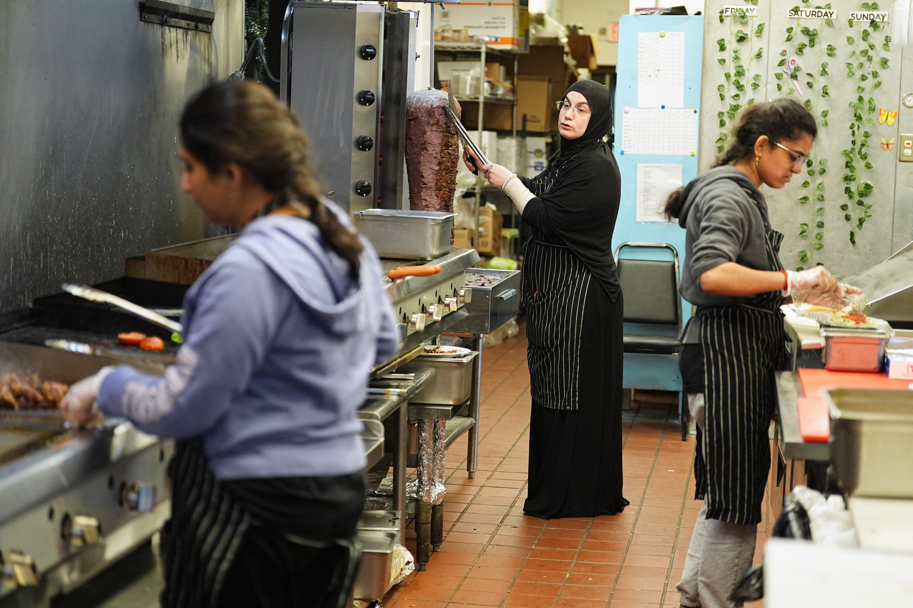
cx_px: 456
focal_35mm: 70
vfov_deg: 19.5
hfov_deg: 28.8
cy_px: 304
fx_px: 1775
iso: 2500
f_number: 2.8
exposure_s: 1/200
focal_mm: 70
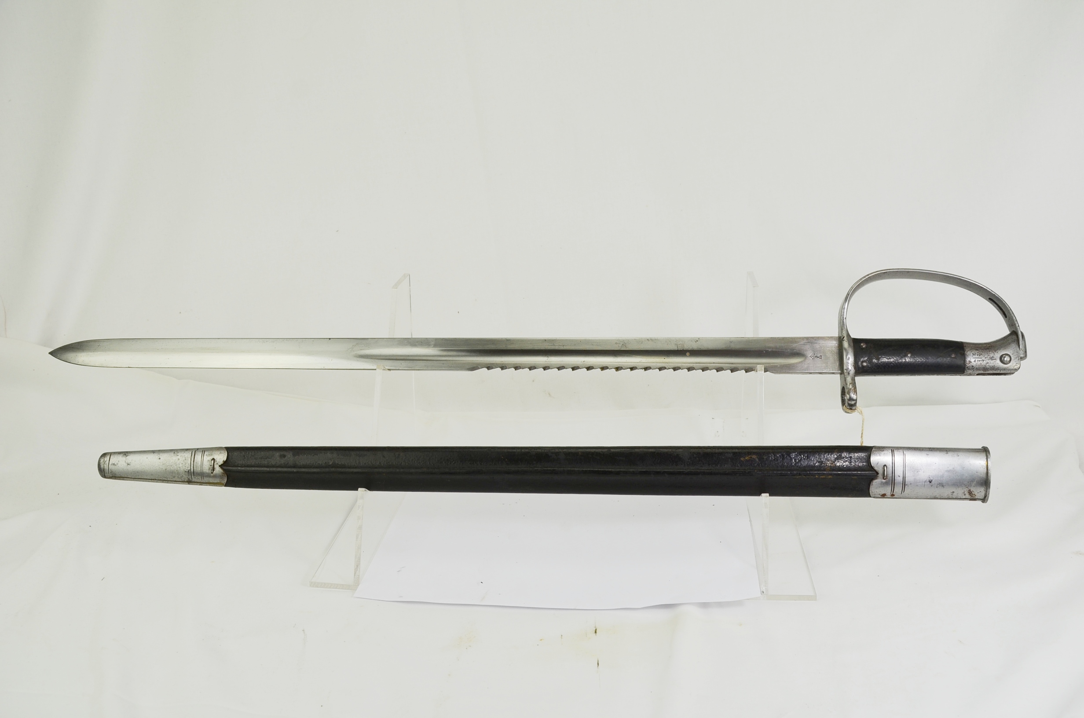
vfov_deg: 39.8
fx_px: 992
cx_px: 542
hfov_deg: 57.3
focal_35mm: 33
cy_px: 359
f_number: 6.3
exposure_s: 1/160
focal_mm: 22
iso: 200
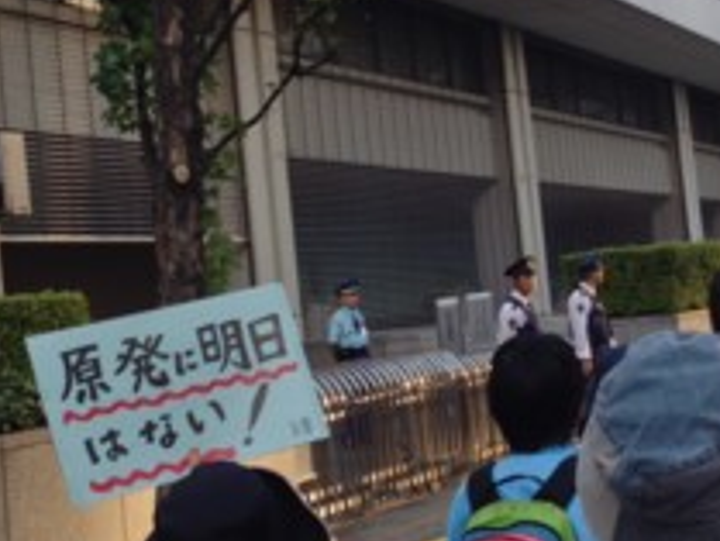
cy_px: 200
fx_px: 1478
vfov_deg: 20.7
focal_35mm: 71
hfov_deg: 27.2
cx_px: 479
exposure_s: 1/154
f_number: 2.4
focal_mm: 4.12
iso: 50
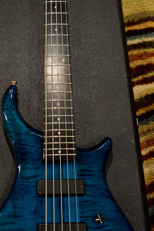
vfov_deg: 30.9
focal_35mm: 65
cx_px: 57
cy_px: 102
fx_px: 417
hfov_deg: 20.9
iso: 2500
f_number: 3.8
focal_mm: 21
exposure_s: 1/60
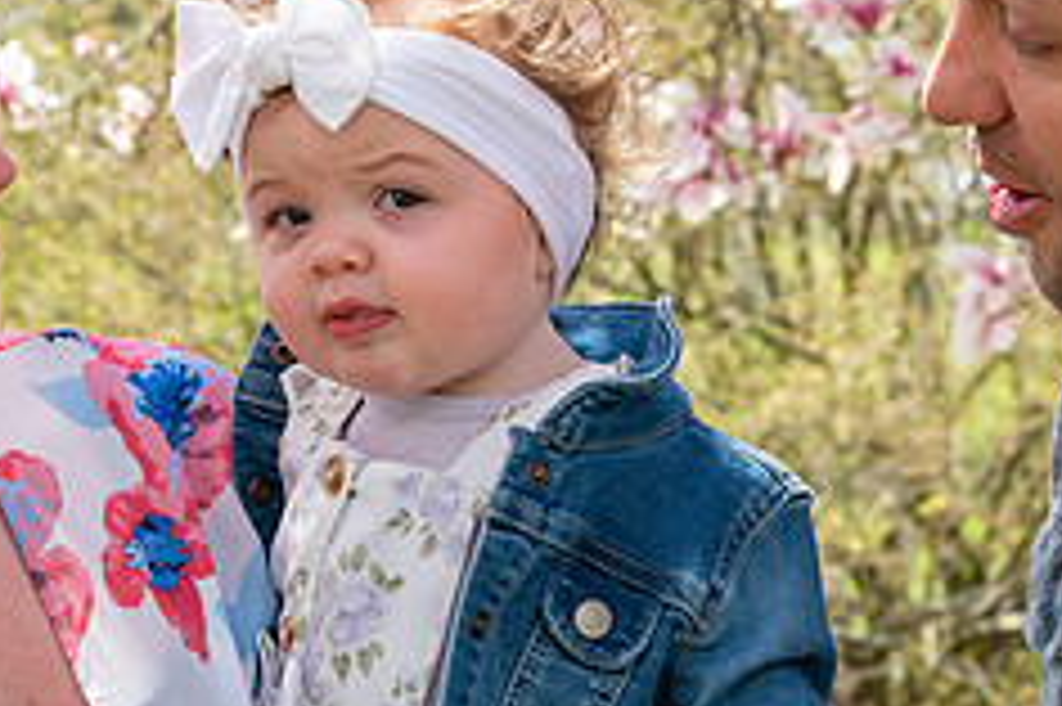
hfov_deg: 9.8
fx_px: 6161
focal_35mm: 209
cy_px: 386
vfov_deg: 6.6
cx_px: 405
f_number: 11
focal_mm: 80
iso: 640
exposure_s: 1/320
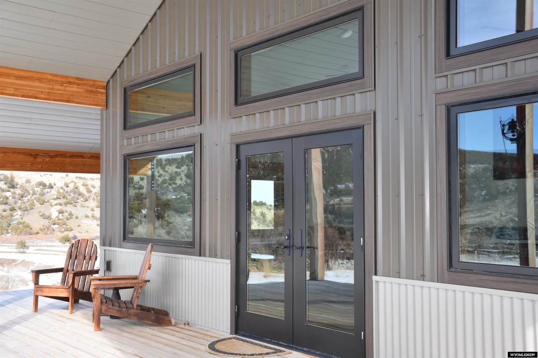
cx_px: 269
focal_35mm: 40
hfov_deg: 47.9
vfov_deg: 33.0
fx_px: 605
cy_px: 179
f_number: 5.6
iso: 100
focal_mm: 27
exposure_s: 1/200
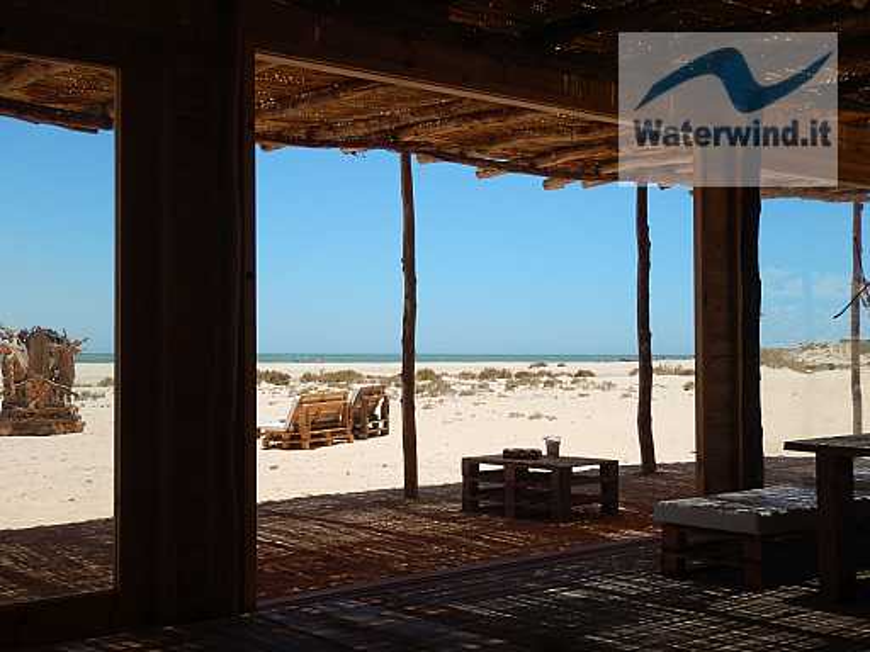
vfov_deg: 30.3
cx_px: 435
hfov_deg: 39.7
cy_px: 326
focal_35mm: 48
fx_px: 1206
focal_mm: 8.5
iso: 125
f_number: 4.3
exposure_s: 1/1000
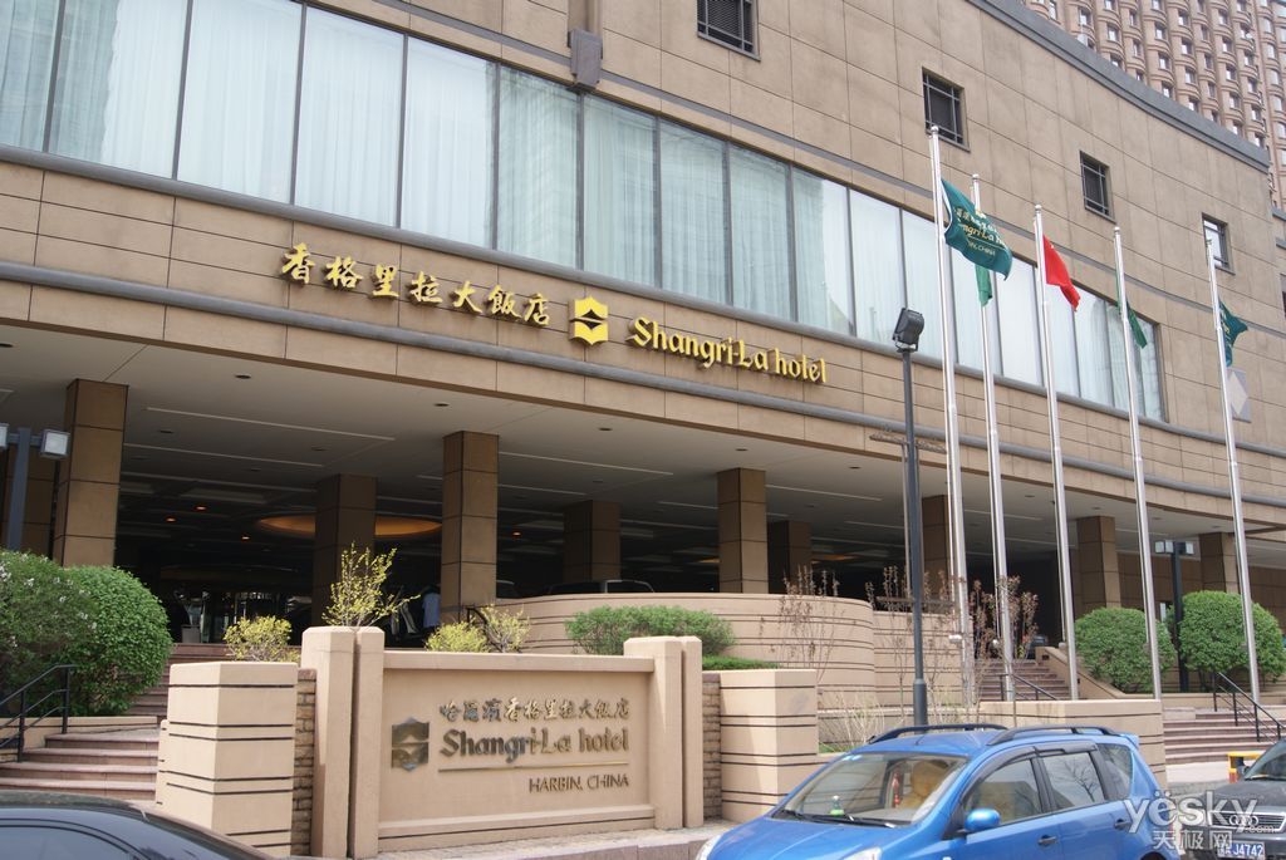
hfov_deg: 57.2
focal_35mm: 33
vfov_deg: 40.1
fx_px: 1180
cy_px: 430
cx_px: 643
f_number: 7.1
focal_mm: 22
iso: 100
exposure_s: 1/60
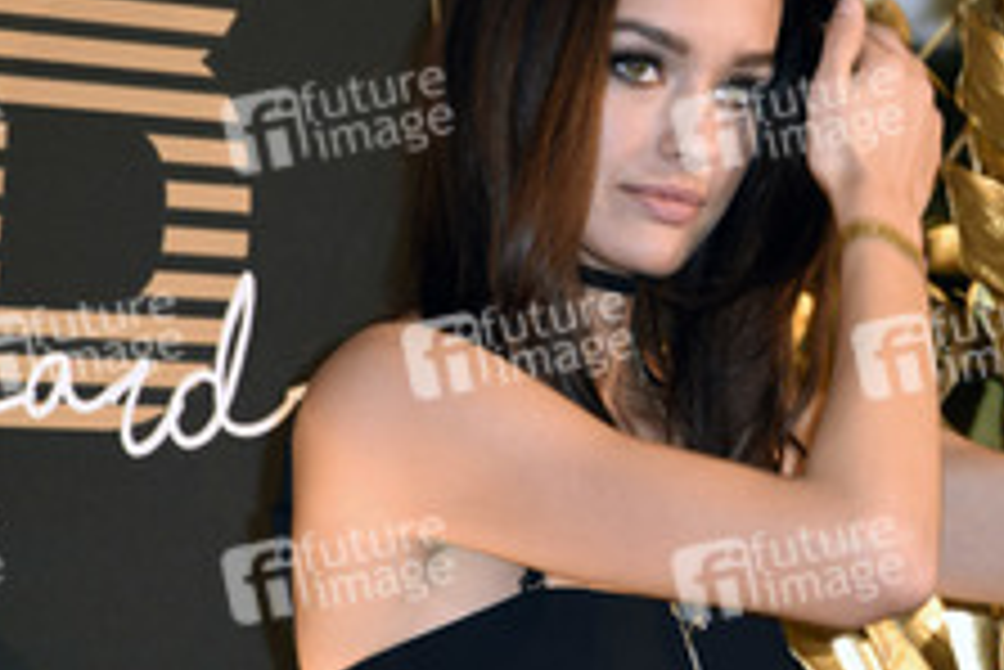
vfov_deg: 3.2
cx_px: 849
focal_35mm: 424
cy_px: 234
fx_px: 11832
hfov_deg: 4.9
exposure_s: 1/80
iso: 500
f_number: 5.6
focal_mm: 210
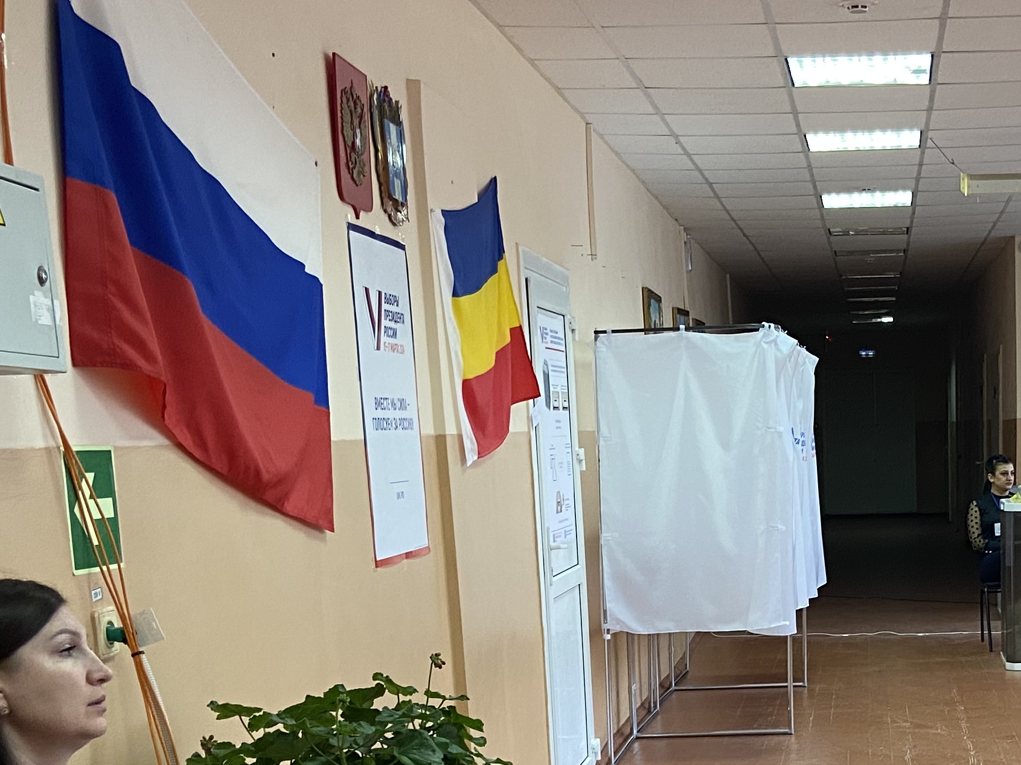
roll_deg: +2.2
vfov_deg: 22.6
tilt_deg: -11.0
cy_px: 793
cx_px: 860
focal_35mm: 62
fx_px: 1829
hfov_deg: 30.2
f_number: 1.8
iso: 160
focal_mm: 4.25
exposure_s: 1/50
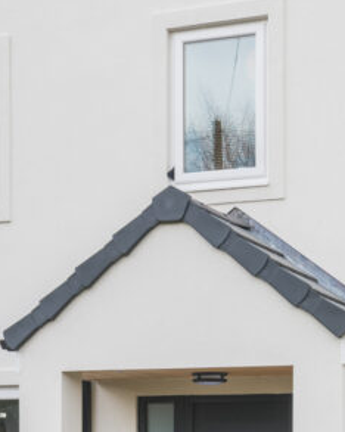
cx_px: 208
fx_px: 1278
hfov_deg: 15.4
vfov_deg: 18.5
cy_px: 460
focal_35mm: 100
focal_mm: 30
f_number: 9
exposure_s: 1/60
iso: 200
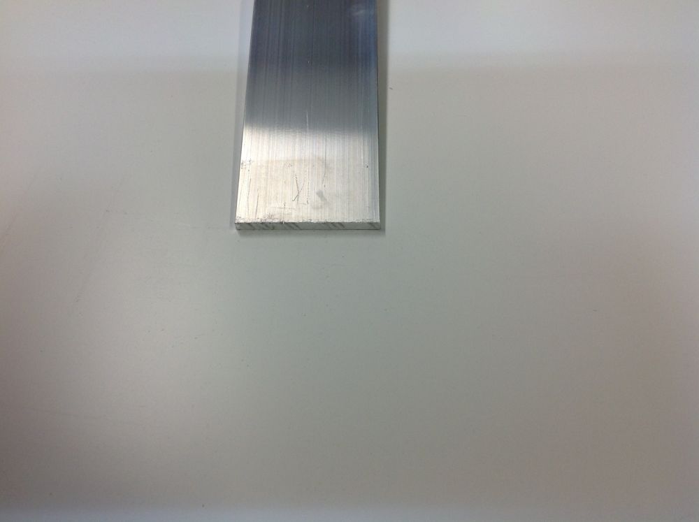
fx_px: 706
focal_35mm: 35
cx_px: 350
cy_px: 261
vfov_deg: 40.6
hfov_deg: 52.7
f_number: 2.4
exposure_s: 1/50
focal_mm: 4.28
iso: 64
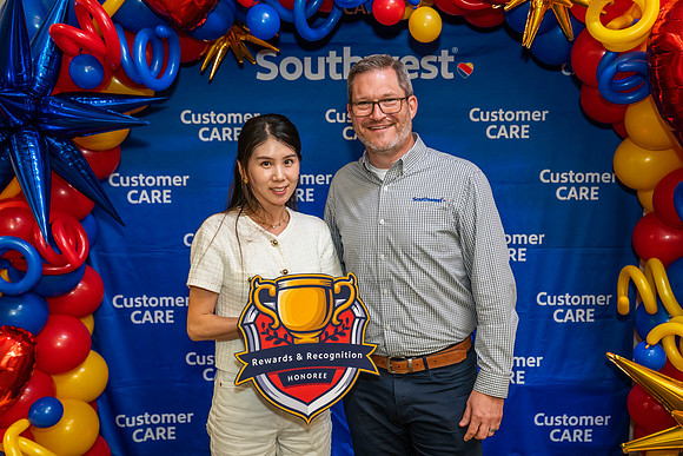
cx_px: 342
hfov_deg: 46.9
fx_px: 787
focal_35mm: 41
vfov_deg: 32.3
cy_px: 228
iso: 1250
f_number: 4
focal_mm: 41
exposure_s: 1/160
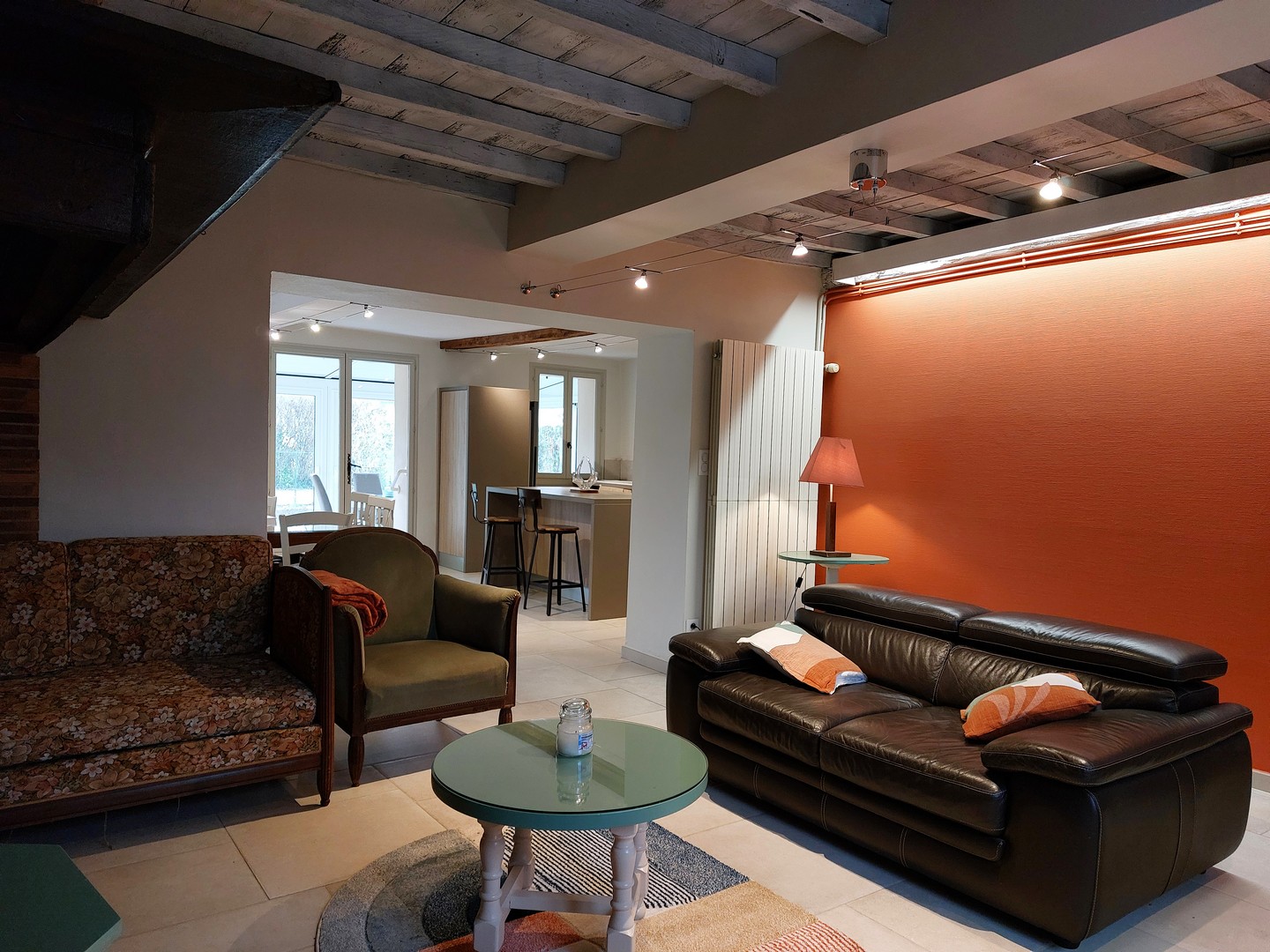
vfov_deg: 54.9
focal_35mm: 25
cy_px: 476
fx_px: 917
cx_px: 635
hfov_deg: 69.4
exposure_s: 1/50
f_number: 1.8
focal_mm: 5.23
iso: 200
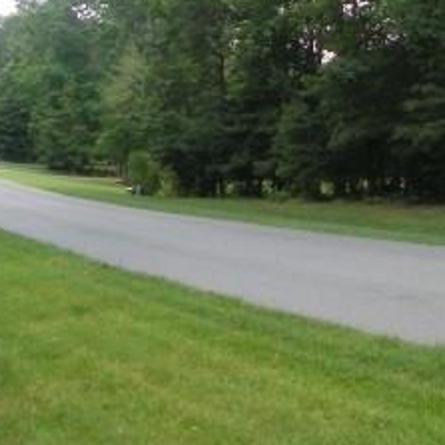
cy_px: -14
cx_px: 483
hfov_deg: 24.4
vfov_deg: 24.7
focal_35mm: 66
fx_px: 960
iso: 64
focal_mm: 4.6
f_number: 2.8
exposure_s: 1/200
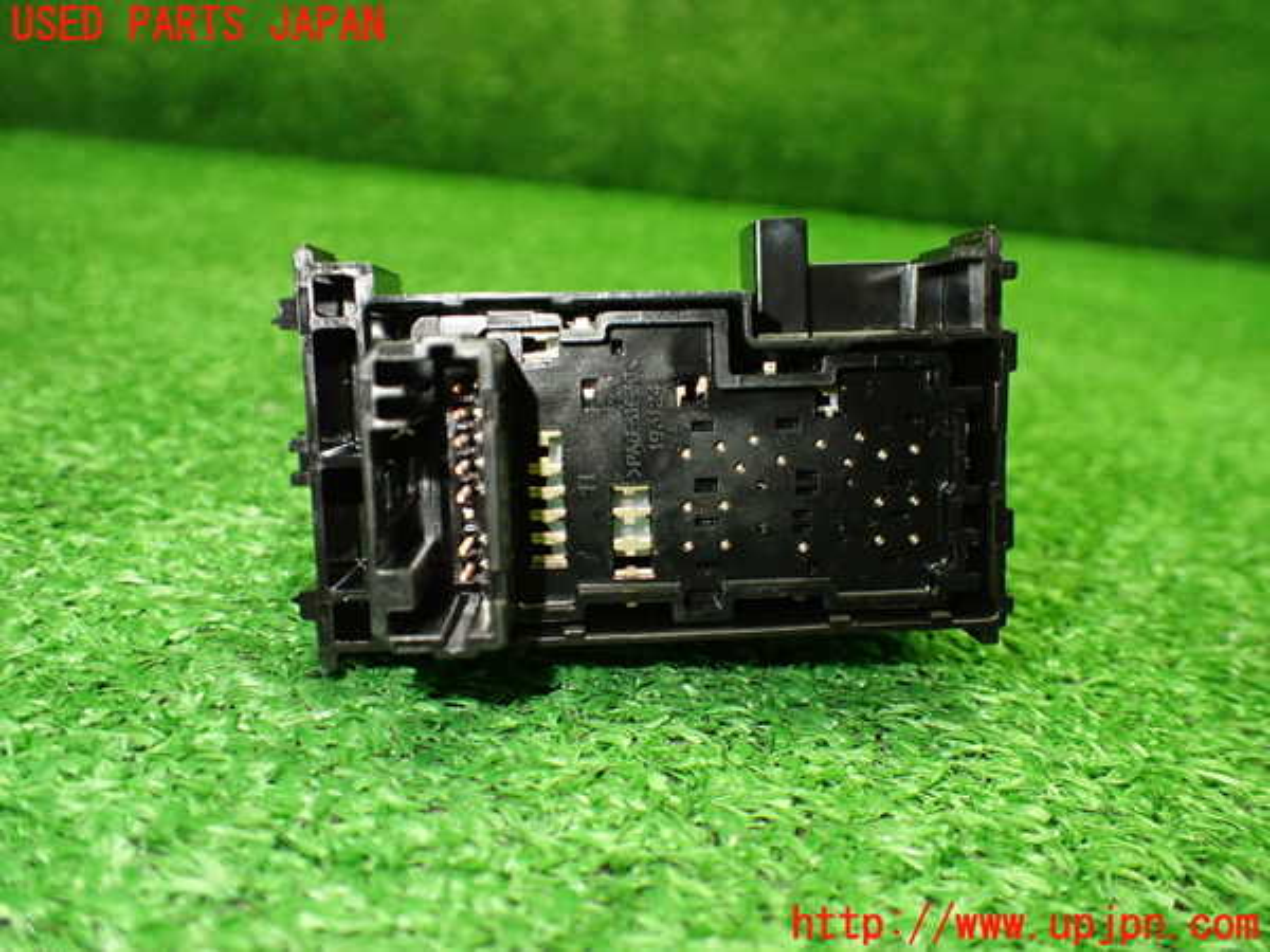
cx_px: 635
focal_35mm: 30
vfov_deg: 46.8
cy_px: 476
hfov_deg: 60.0
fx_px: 1101
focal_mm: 5.4
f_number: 2.3
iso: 800
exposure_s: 1/125
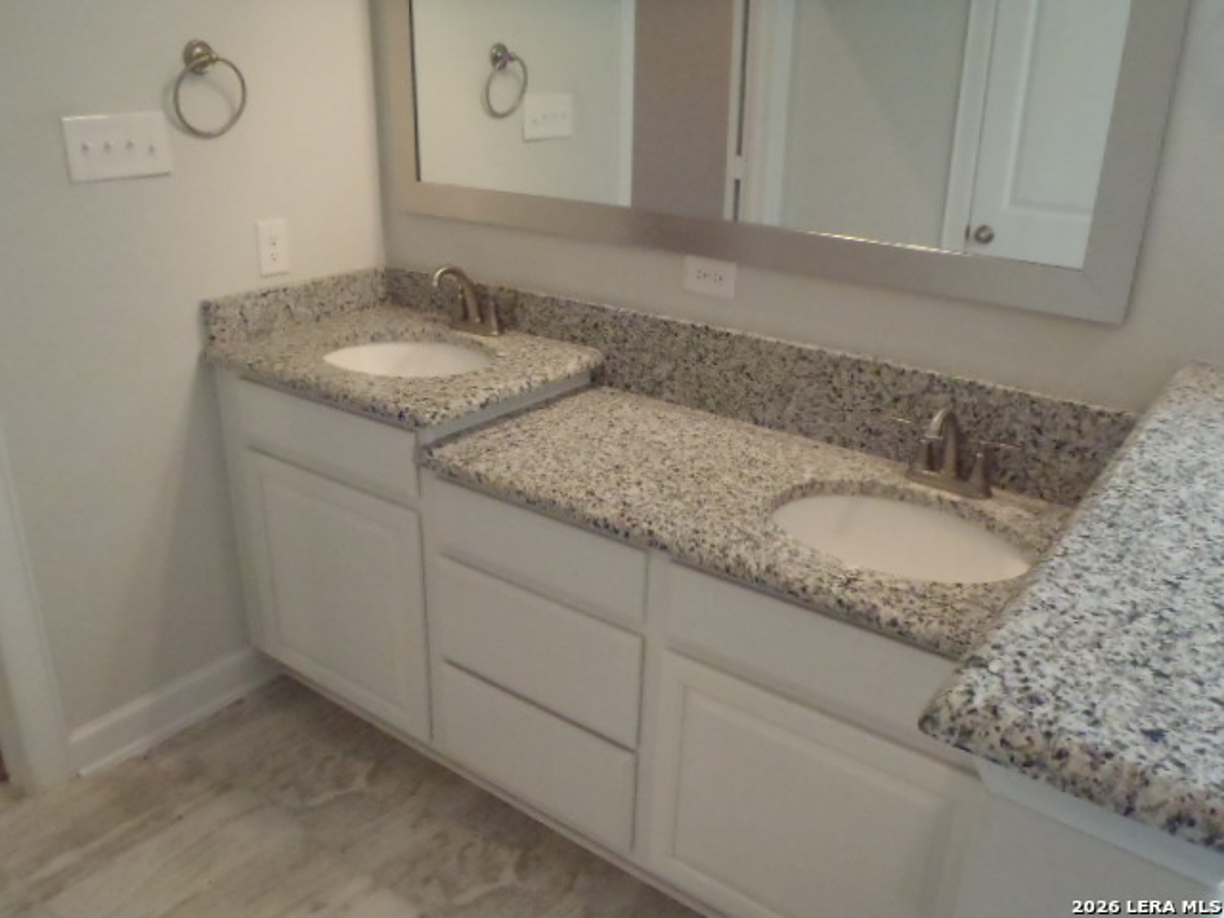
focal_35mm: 28
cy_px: 459
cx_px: 612
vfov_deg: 49.7
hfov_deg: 63.4
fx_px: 990
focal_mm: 5
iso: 800
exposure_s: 1/80
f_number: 3.9
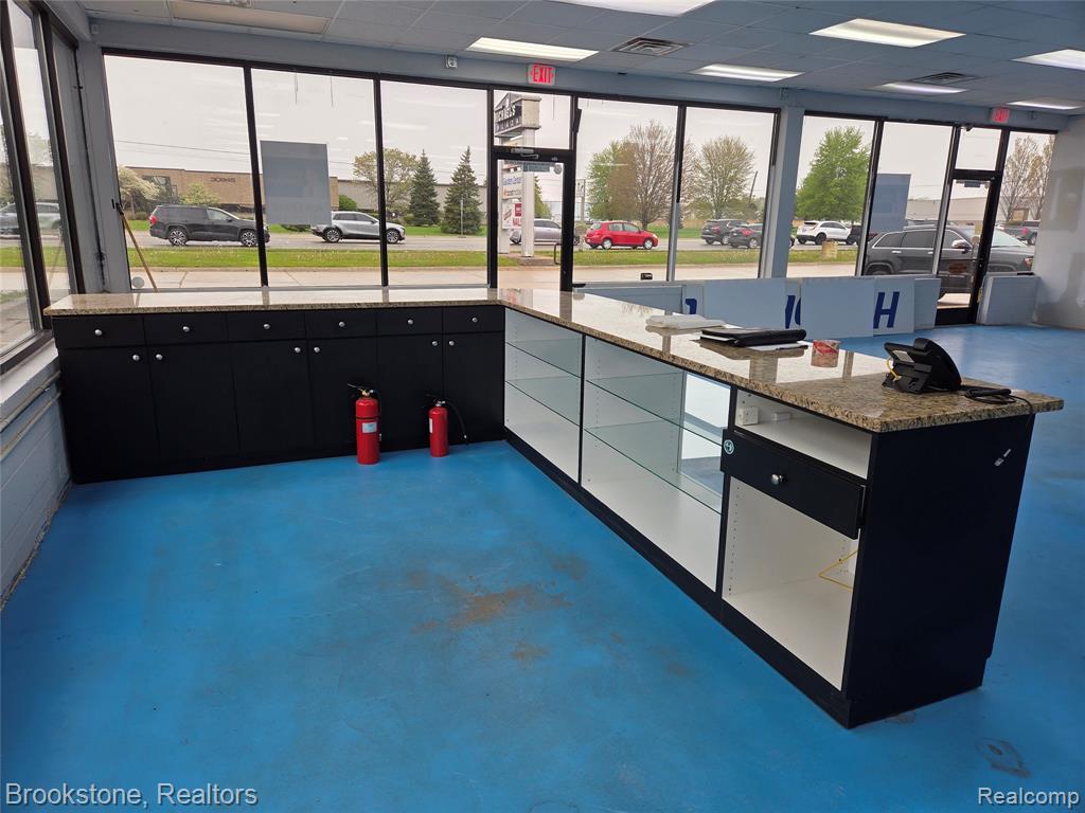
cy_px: 406
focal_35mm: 23
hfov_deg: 73.9
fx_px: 721
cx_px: 542
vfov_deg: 58.9
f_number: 1.8
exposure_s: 1/177
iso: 25
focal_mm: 5.4
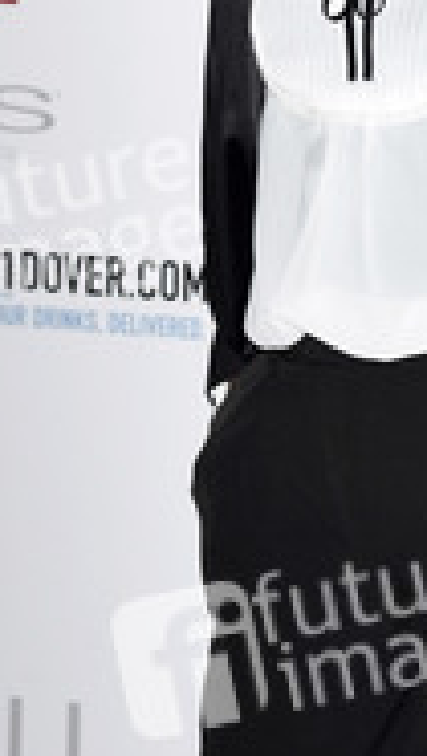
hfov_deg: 5.5
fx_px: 4436
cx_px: 441
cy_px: 33
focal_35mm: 221
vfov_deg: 9.7
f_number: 5.6
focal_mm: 98
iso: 1000
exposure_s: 1/250
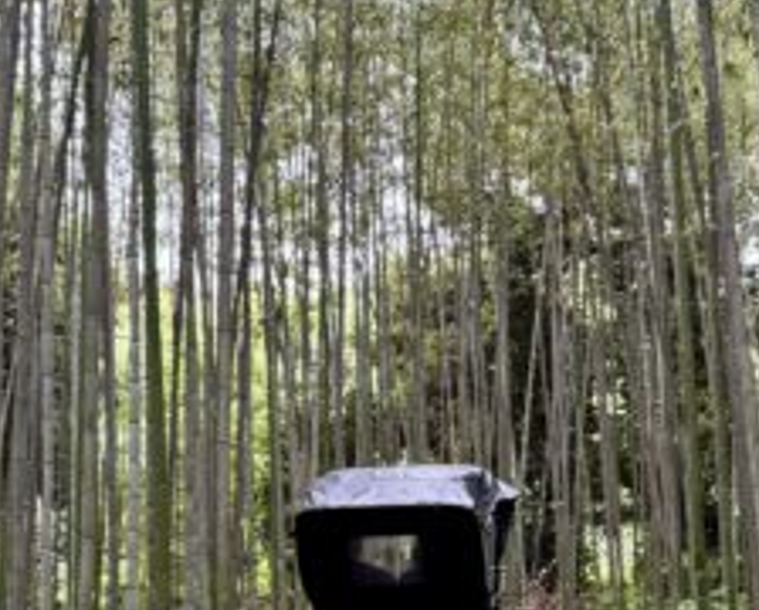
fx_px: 1058
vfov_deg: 31.8
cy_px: 183
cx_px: 437
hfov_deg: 39.4
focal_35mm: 47
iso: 200
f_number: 1.78
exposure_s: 1/86
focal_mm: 6.76
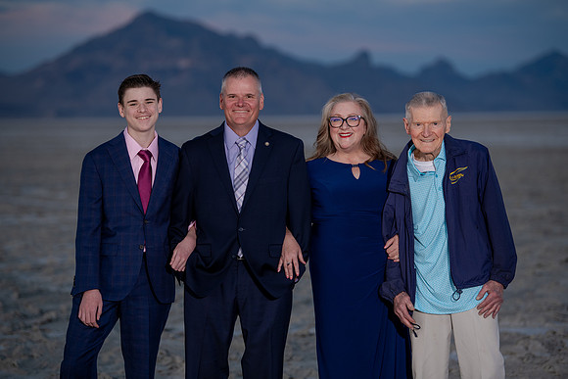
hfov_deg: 15.3
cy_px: 190
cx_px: 286
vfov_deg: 10.2
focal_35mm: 134
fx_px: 2116
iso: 400
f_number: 2.8
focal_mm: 130
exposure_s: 1/500
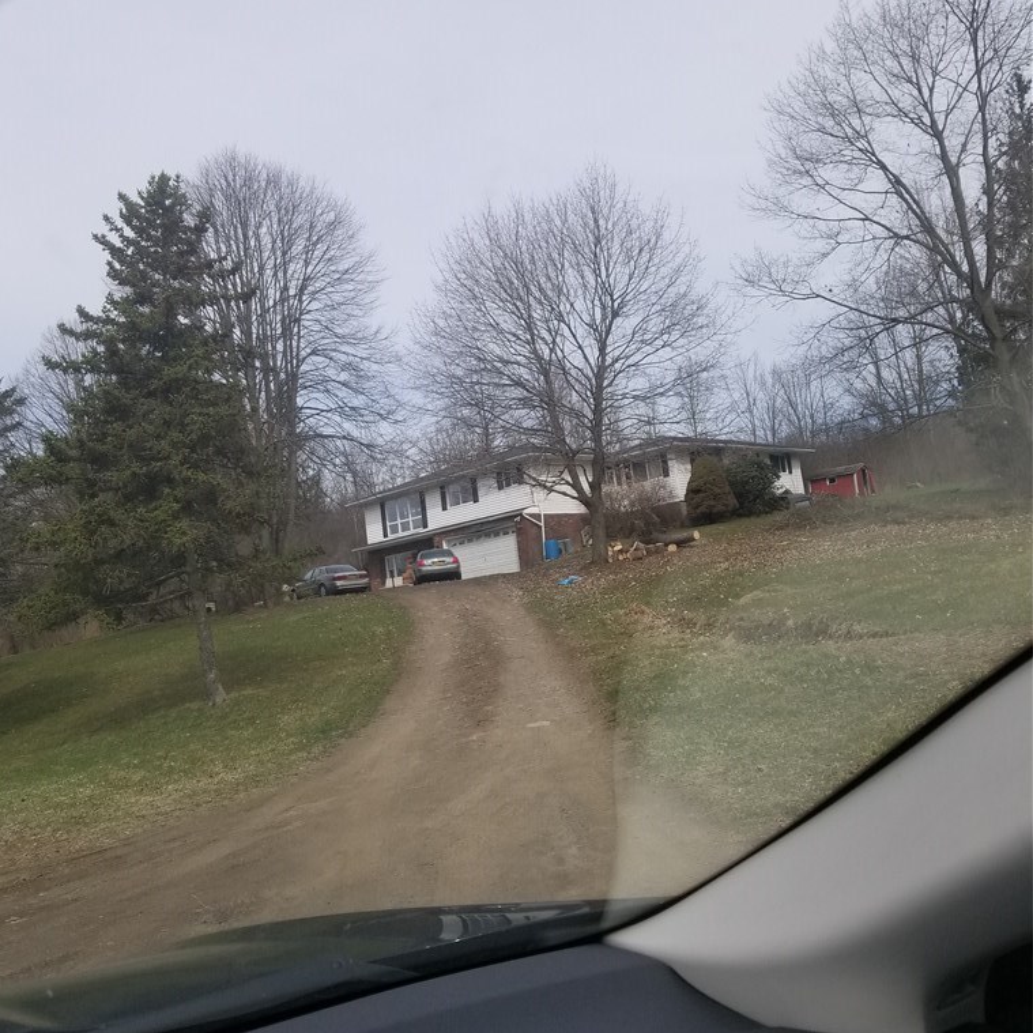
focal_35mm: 31
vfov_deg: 52.5
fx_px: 1047
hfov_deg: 52.5
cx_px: 512
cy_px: 489
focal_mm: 4.25
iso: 50
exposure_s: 1/1792
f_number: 1.7
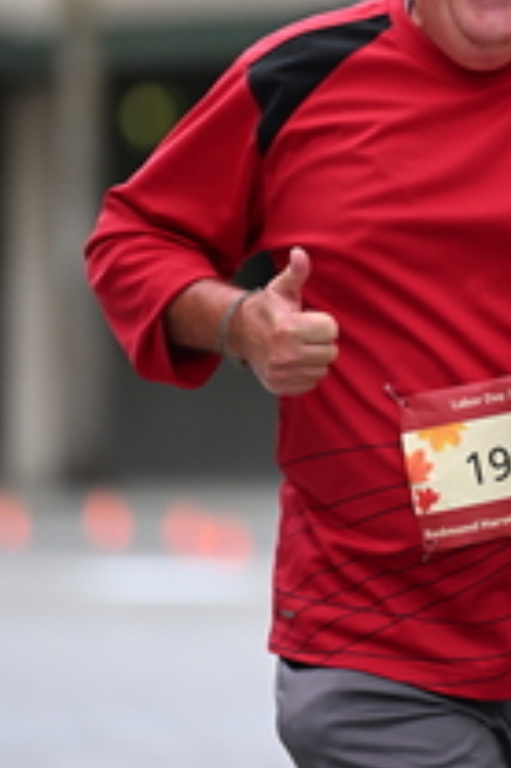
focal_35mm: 527
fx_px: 11238
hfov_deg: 2.6
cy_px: 202
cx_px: 550
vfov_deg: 3.9
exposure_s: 1/1600
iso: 640
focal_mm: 200
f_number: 2.8
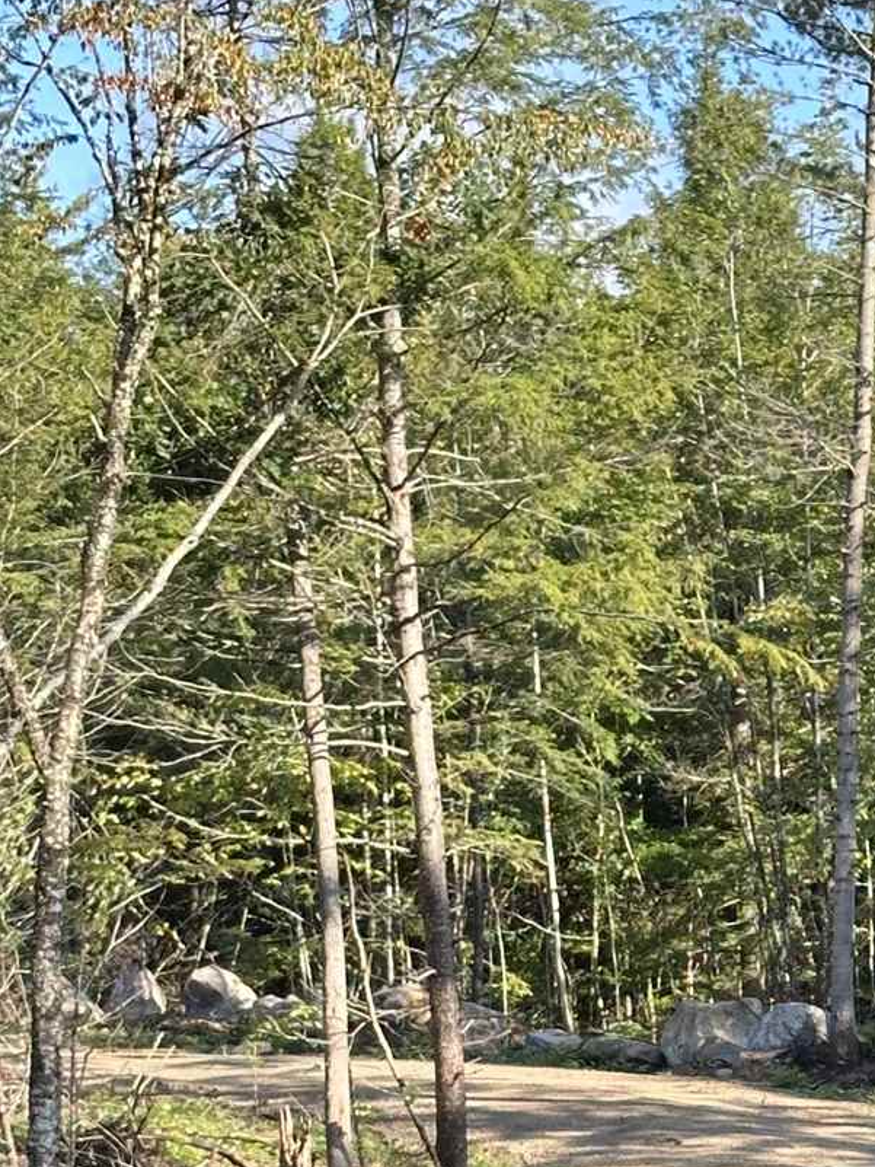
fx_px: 4650
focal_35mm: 138
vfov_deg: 14.0
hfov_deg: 10.7
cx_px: 604
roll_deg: +1.6
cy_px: 1244
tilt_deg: -1.7
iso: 64
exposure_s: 1/668
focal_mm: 6.86
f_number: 1.78
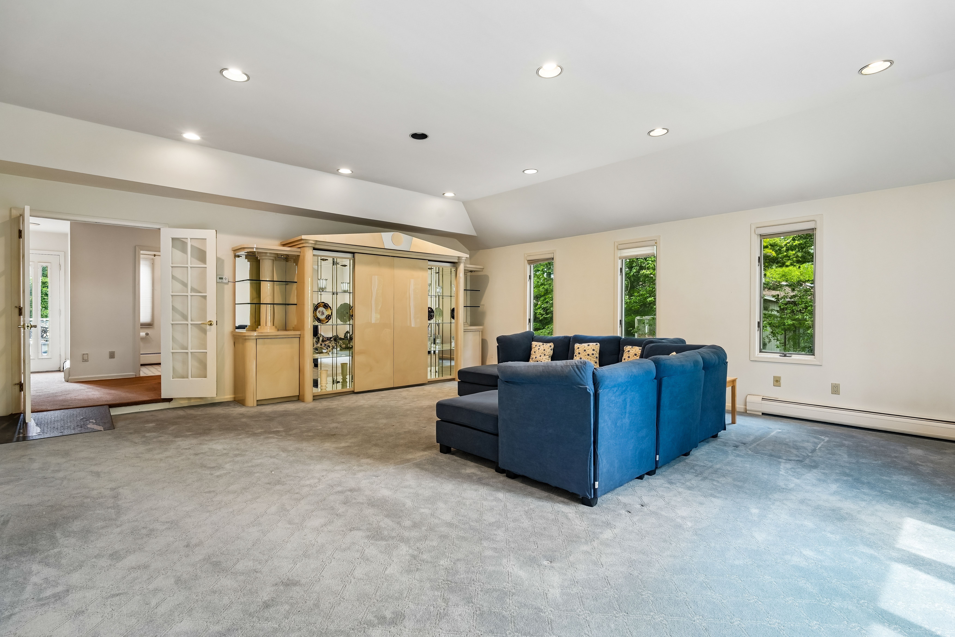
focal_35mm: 16
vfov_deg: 73.7
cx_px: 478
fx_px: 424
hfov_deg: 96.7
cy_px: 318
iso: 400
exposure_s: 1/6
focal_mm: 16
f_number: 8
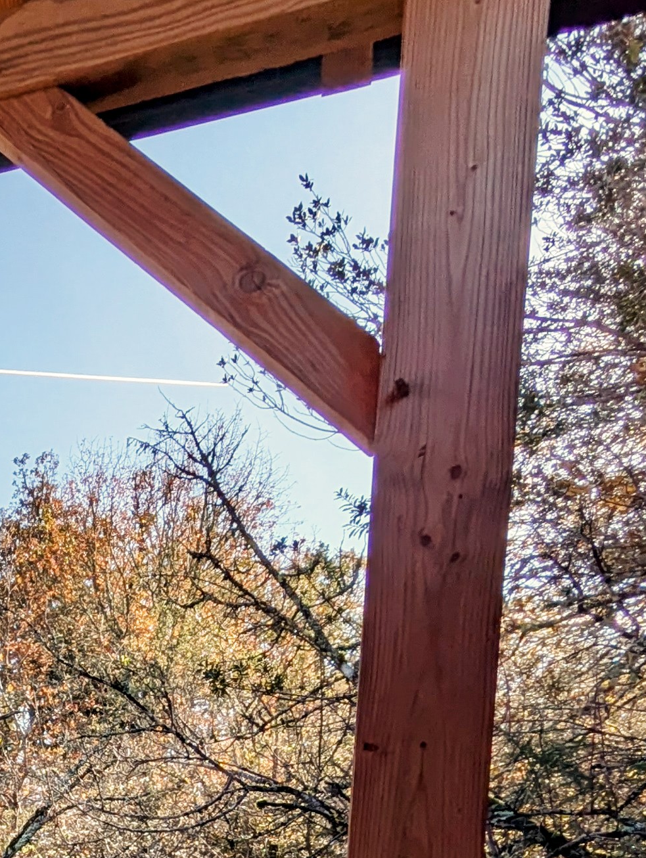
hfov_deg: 24.0
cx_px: -277
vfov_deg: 31.1
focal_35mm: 50
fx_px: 1241
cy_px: 1066
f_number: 2.2
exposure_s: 1/1285
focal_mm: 2.35
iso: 48
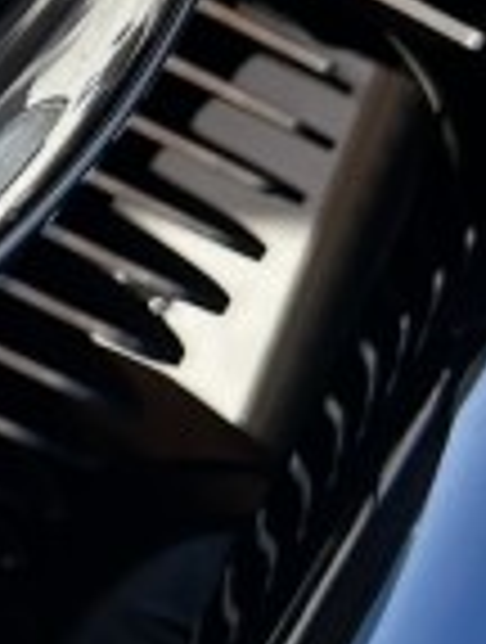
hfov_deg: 8.9
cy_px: -32
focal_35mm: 145
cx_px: -846
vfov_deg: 13.4
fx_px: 2702
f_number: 1.6
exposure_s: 1/1721
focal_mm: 5.1
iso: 50
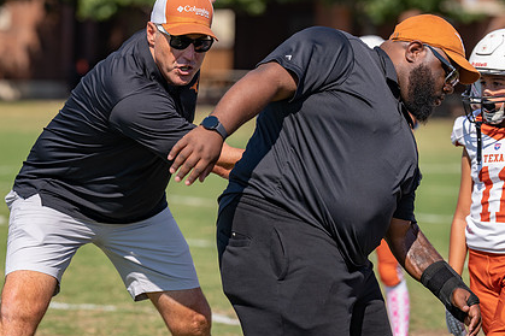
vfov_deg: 6.7
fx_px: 2888
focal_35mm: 206
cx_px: 212
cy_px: 100
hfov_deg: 10.0
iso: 100
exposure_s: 1/1600
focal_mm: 139
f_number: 3.5
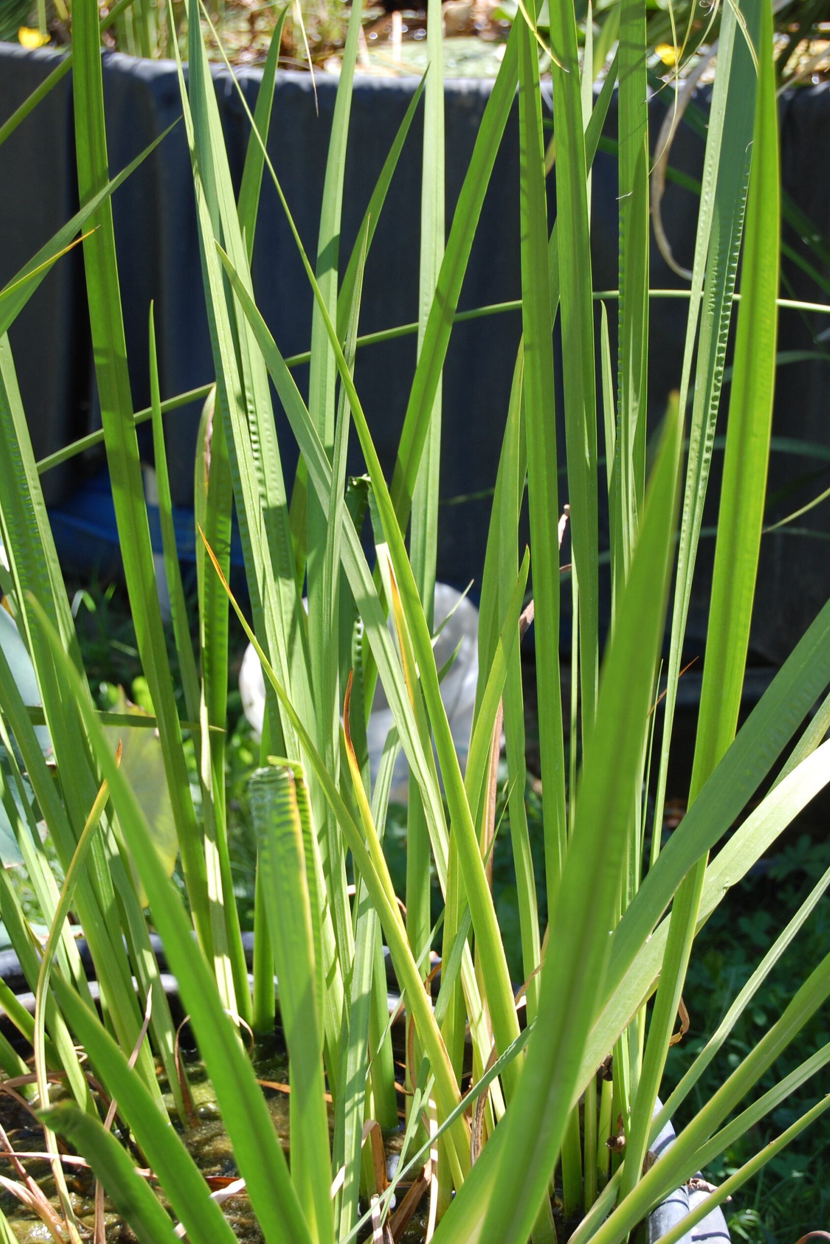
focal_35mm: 84
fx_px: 2887
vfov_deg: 24.3
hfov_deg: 16.4
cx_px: 419
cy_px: 623
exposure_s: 1/160
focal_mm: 55
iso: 200
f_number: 6.3
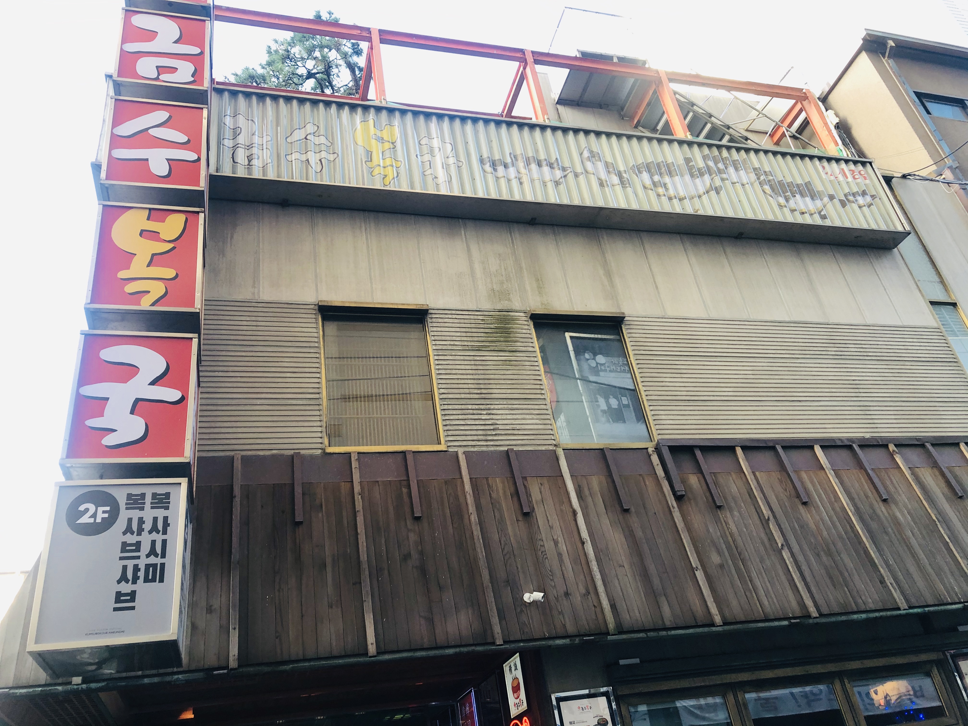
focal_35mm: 28
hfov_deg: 63.4
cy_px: 363
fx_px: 783
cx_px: 484
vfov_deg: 49.7
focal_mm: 3.99
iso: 20
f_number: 1.8
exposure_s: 1/40
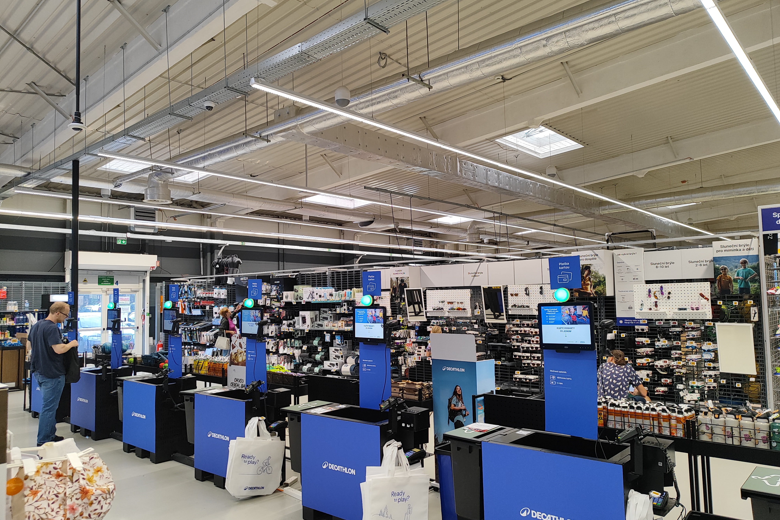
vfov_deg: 51.3
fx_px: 542
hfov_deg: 71.5
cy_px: 267
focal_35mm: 25
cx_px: 390
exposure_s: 1/100
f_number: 1.89
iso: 329
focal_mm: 5.89
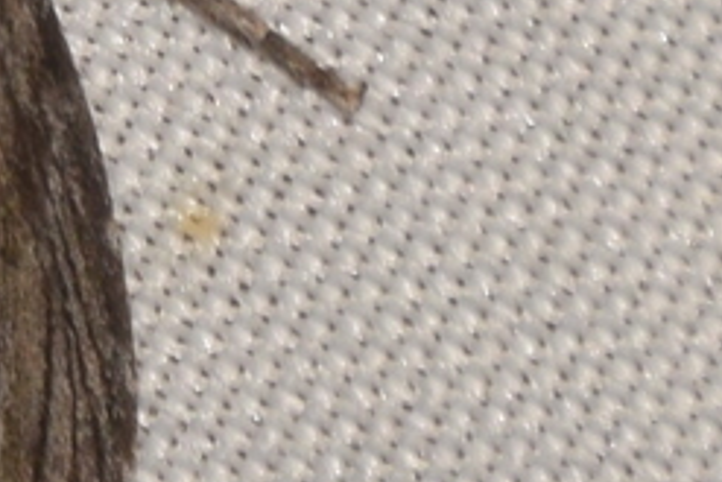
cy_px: -251
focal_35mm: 816
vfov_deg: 1.7
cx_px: -406
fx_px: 16374
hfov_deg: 2.5
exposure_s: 1/160
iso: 125
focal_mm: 140
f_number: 10
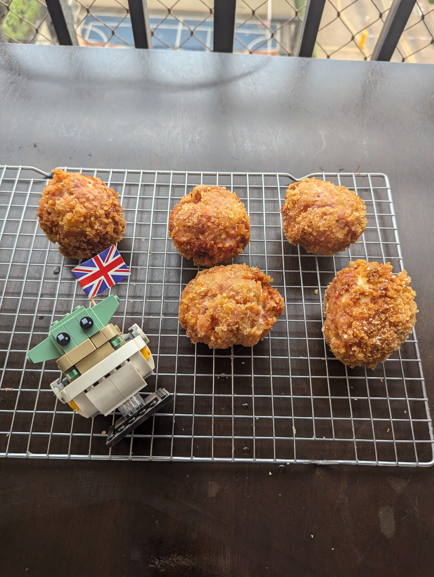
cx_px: 217
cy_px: 288
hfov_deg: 56.9
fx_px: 400
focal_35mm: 24
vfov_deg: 71.5
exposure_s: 1/313
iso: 154
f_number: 1.85
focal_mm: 6.81
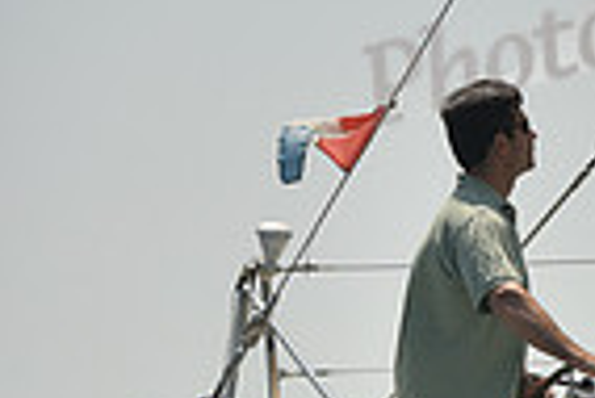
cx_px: 1173
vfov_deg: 2.4
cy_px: 563
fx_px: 9463
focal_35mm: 572
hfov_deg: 3.6
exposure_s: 1/1000
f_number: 7.1
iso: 320
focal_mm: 140
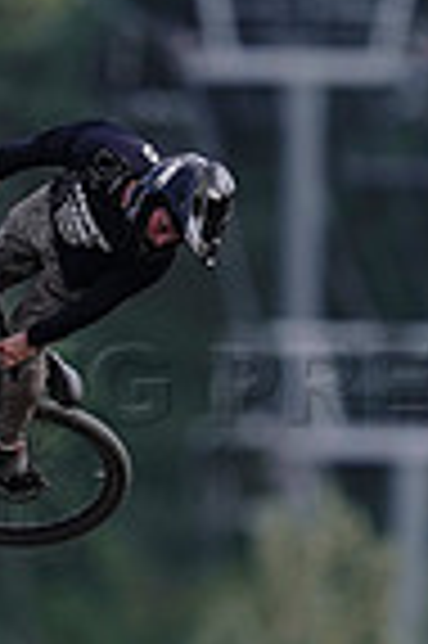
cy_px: 365
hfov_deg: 0.7
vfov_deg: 1.1
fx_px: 33695
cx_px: 54
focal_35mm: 1885
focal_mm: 600
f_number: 4
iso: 1600
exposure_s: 1/1600
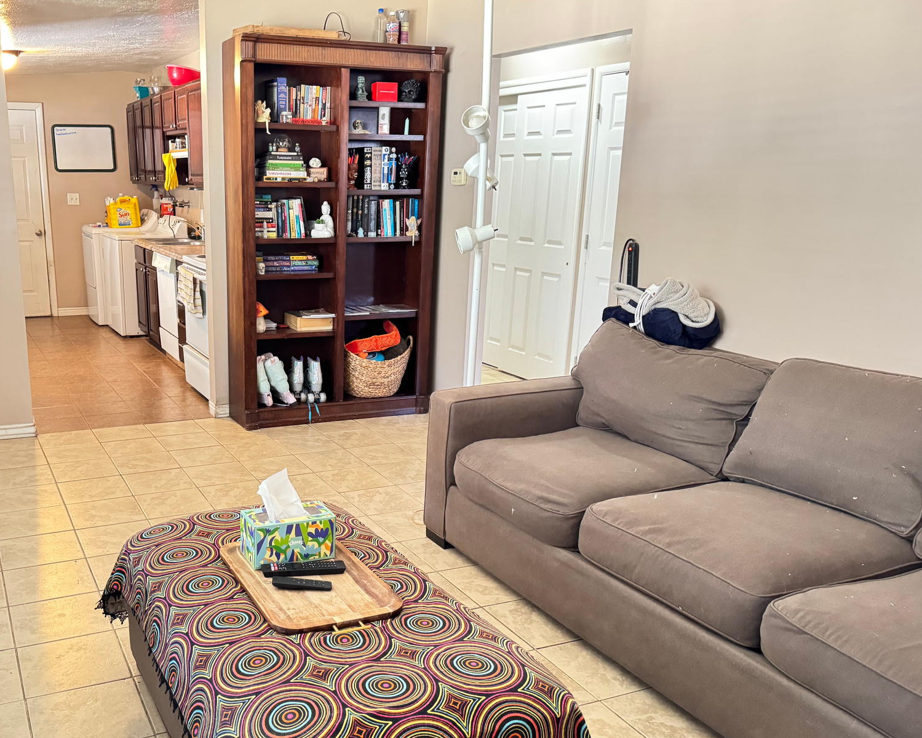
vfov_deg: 45.7
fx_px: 873
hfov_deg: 54.6
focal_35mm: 32
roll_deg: -0.5
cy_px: 419
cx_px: 309
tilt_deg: -16.5
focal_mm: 6.76
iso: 1000
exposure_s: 1/30
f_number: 1.78
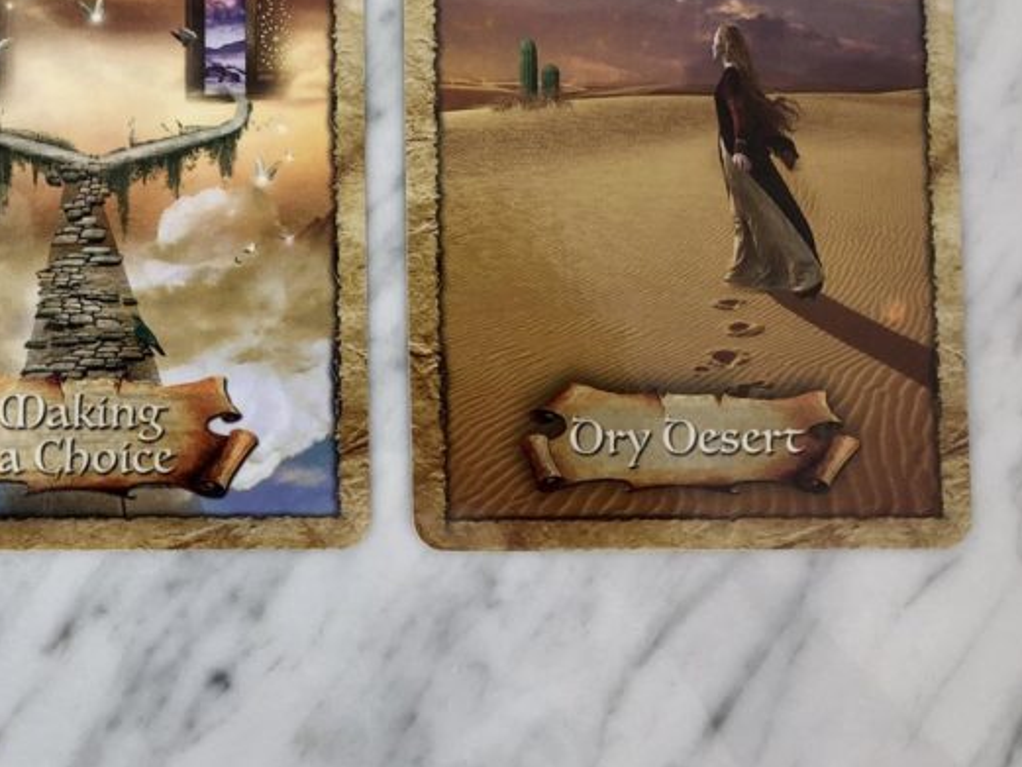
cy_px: 147
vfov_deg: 26.1
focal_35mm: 55
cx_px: 106
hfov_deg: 33.2
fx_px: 1624
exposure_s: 1/157
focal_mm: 4
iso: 20
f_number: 1.8
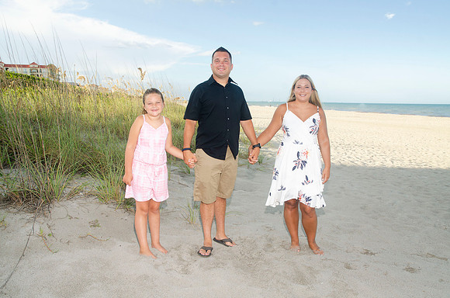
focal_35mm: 33
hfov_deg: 57.3
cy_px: 149
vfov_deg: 39.8
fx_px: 412
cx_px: 225
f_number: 8
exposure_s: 1/250
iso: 100
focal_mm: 22
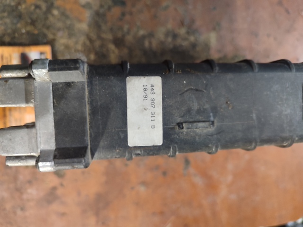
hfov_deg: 69.4
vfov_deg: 54.9
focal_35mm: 25
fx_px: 219
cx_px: 152
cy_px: 114
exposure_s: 1/17
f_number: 1.89
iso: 1559
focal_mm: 5.95
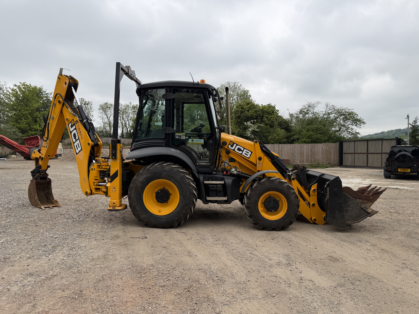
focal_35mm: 24
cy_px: 157
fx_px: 291
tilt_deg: -1.9
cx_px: 210
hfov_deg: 71.6
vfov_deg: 56.8
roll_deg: +0.5
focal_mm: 6.76
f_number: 1.78
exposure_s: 1/920
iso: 80
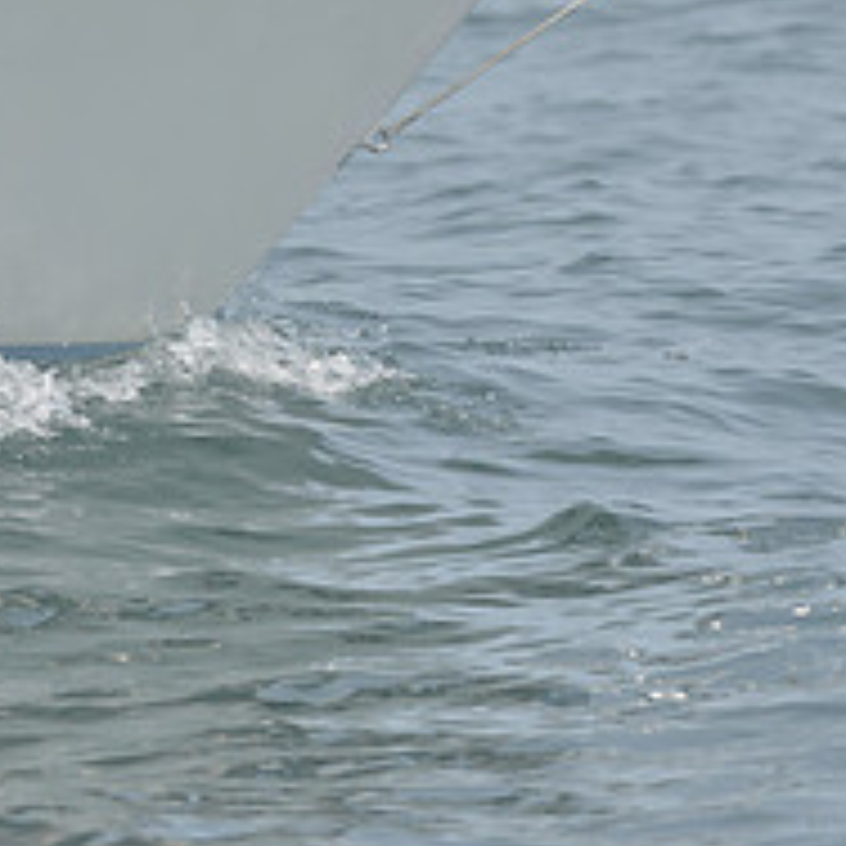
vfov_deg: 3.0
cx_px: 335
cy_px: -194
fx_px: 15982
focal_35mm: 578
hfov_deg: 3.0
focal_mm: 220
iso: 280
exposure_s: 1/1000
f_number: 7.1
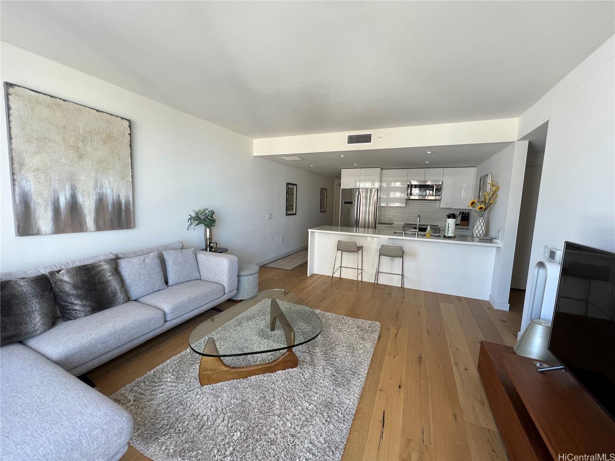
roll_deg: -1.3
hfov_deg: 106.2
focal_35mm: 13
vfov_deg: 89.9
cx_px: 308
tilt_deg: -6.5
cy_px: 230
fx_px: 231
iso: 64
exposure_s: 1/121
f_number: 1.8
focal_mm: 1.57
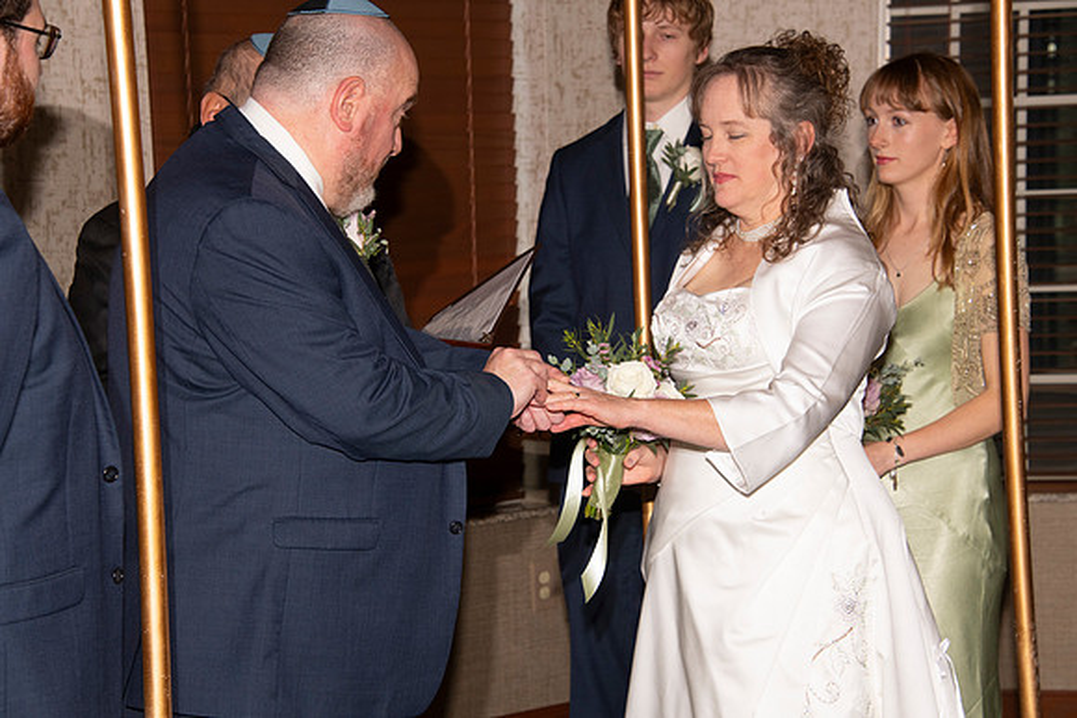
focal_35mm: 105
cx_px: 538
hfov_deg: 19.5
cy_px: 359
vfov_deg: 13.0
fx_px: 3142
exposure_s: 1/160
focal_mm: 105
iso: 1000
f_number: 9
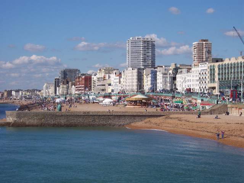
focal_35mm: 89
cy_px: 92
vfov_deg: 16.6
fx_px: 627
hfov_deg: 22.0
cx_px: 122
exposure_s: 1/700
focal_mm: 18.7
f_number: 6.7
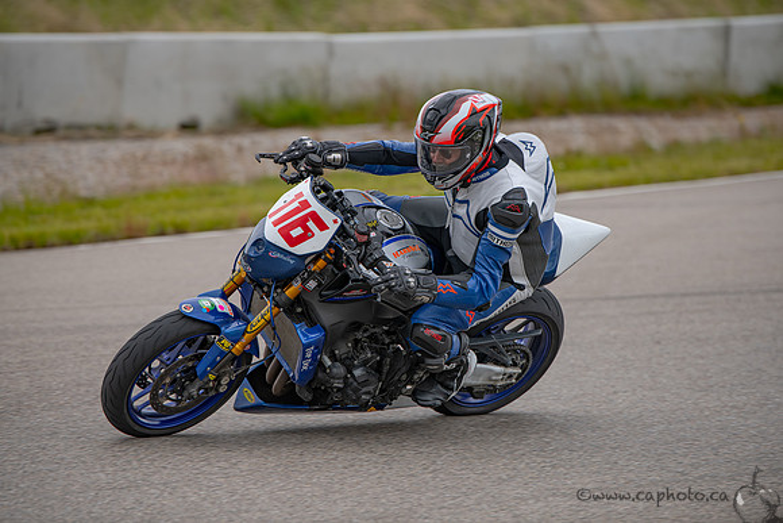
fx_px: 4351
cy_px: 262
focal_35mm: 200
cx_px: 392
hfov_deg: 10.3
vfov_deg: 6.9
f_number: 3.5
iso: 110
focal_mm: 200
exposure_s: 1/1250
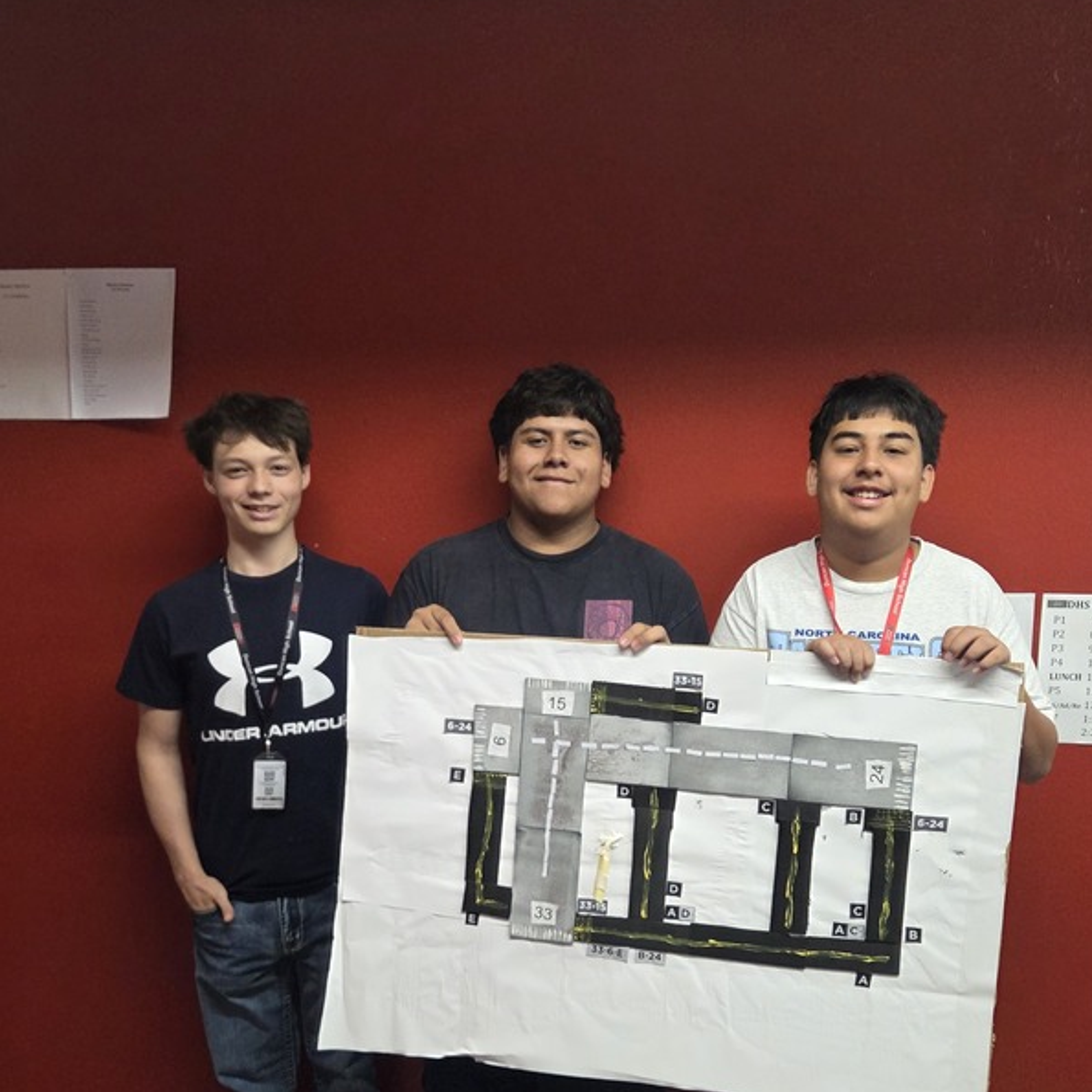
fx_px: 1249
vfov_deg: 46.8
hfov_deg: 47.2
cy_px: 685
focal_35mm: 35
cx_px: 556
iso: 500
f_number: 1.8
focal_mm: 5.4
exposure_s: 1/120
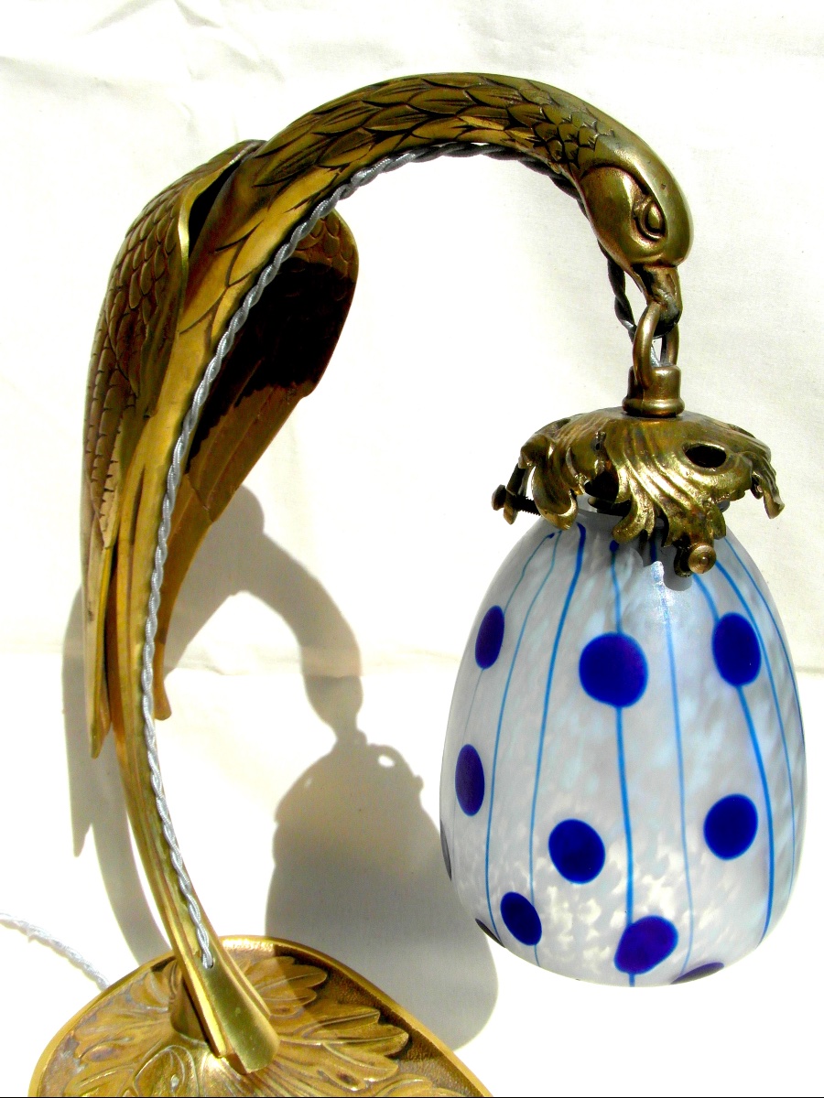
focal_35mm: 32
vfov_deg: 56.8
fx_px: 1016
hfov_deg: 44.2
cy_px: 549
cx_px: 412
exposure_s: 1/1500
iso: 80
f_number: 5.6
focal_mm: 5.3
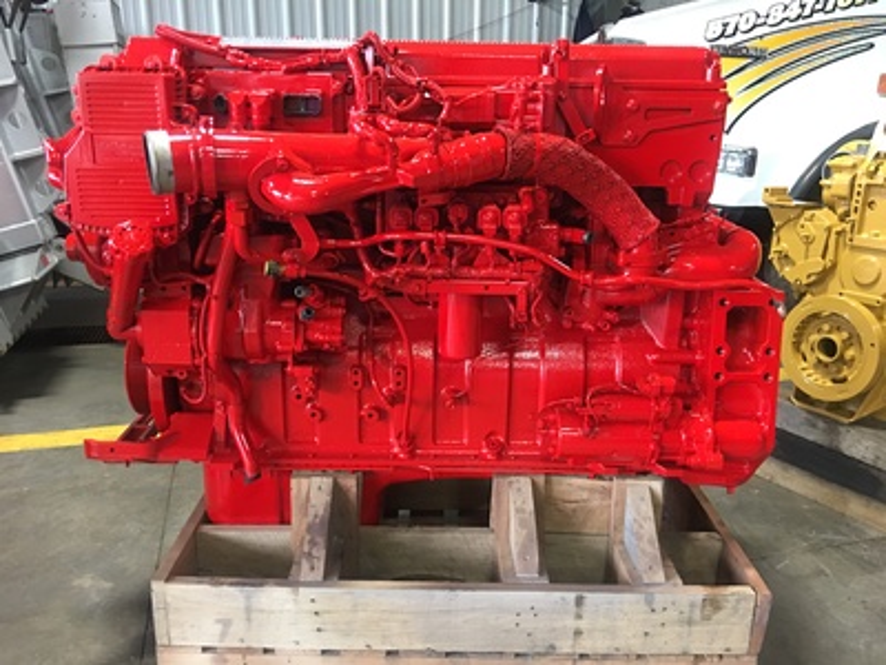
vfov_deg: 48.2
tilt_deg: -16.9
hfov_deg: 61.7
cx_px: 443
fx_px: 742
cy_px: 332
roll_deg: -0.3
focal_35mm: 29
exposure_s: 1/10
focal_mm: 4.15
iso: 100
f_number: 2.2
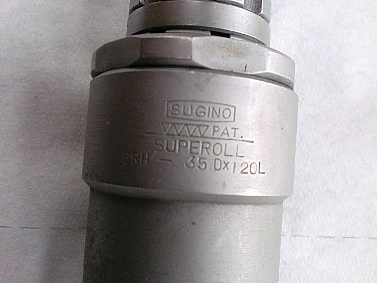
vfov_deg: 40.7
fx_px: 381
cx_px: 188
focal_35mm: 35
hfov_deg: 52.6
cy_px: 142
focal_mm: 6.3
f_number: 3.1
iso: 500
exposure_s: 1/60
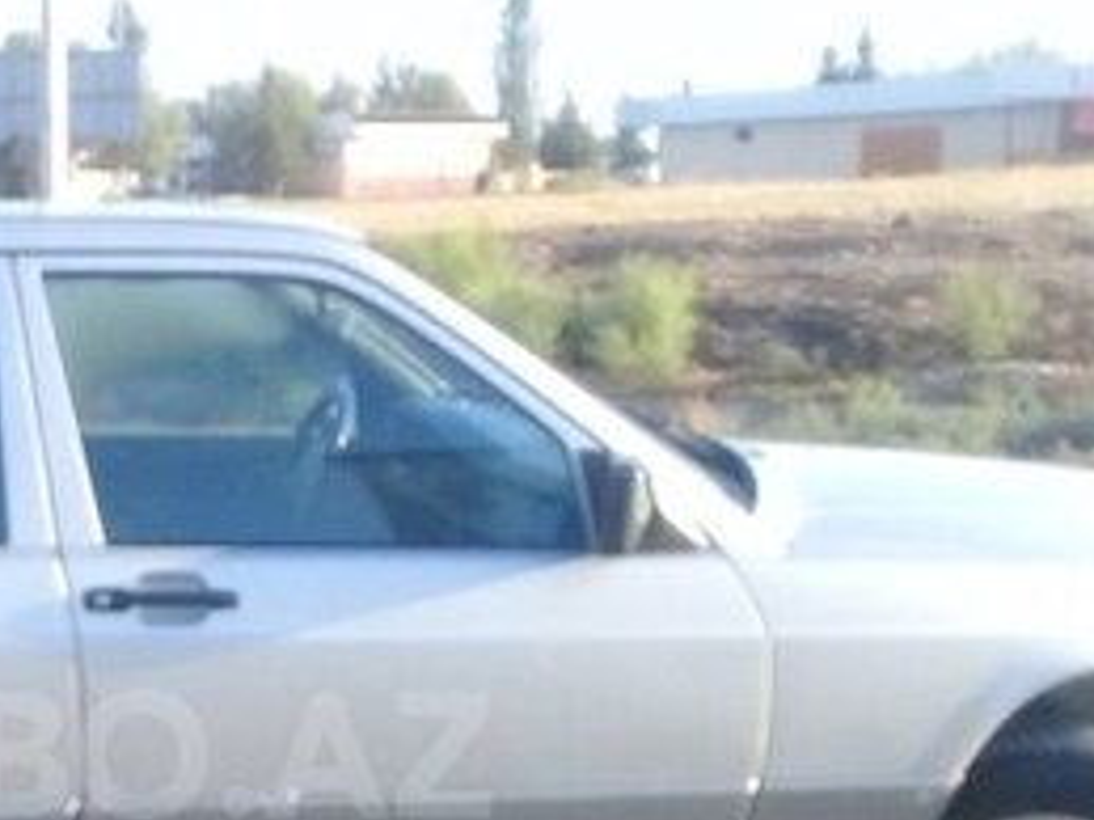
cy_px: 754
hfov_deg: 23.9
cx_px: 59
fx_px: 2496
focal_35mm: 79
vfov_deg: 18.3
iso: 50
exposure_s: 1/228
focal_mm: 3.3
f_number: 2.2
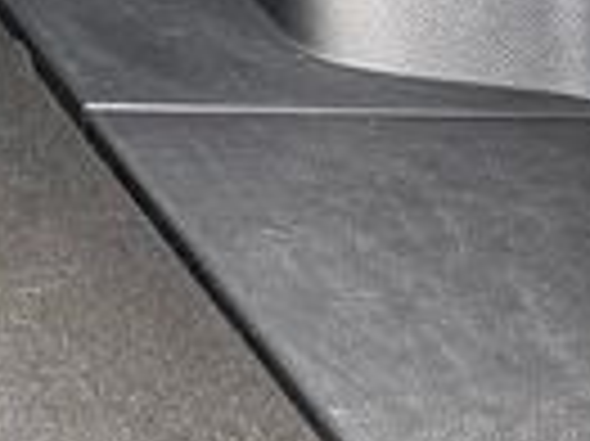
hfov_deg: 8.8
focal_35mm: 176
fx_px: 2997
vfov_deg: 7.9
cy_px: -576
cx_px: -1288
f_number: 1.78
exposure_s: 1/178
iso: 200
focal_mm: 6.76
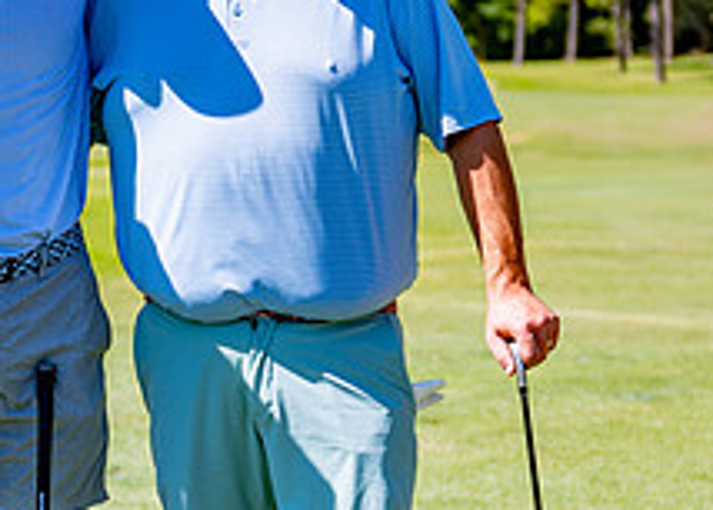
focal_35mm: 155
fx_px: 3140
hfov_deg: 12.9
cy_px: 289
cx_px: 70
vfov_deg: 9.3
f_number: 2.8
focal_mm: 48
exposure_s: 1/2000
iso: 100
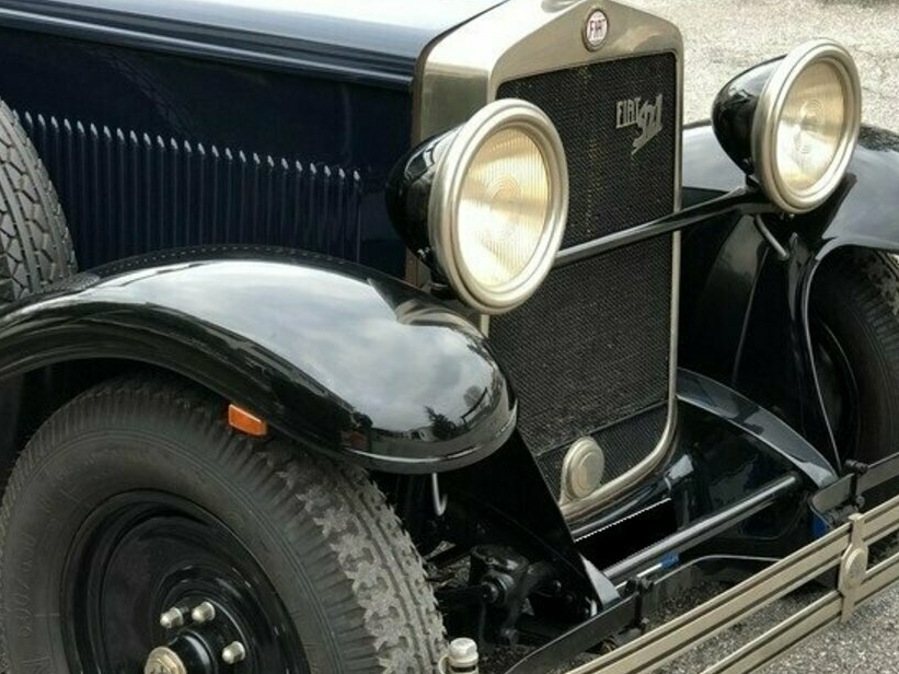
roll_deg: +0.9
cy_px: 382
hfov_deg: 25.6
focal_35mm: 76
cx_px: 518
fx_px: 1974
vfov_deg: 19.4
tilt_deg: -18.7
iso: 32
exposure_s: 1/60
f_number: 2.4
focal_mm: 6
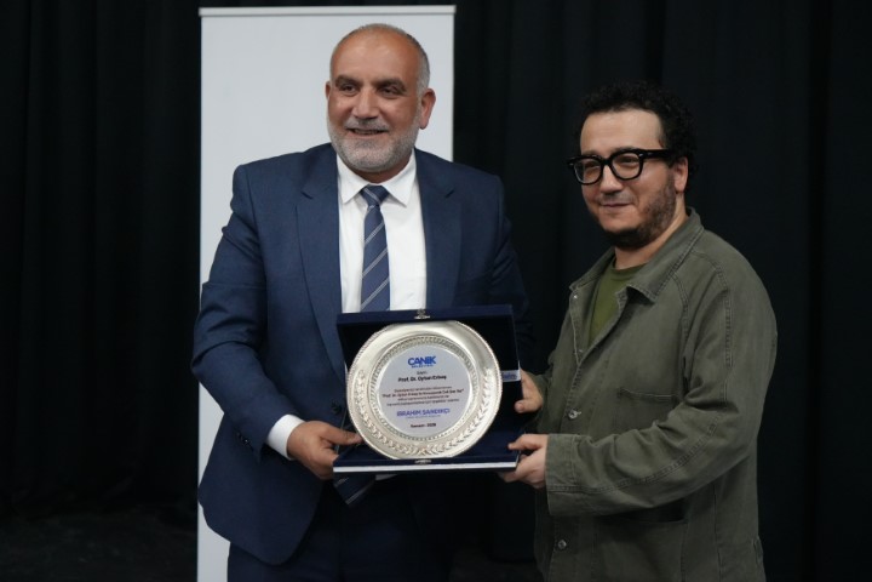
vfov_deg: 24.6
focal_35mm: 55
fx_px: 1332
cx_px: 436
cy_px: 291
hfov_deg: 36.2
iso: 10000
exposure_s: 1/160
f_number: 4
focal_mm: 55
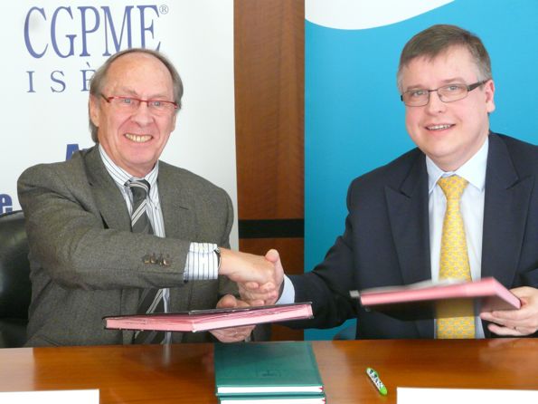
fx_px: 1492
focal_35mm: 96
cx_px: 269
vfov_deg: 15.4
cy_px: 202
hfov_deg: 20.4
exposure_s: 1/50
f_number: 3.6
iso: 400
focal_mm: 15.8
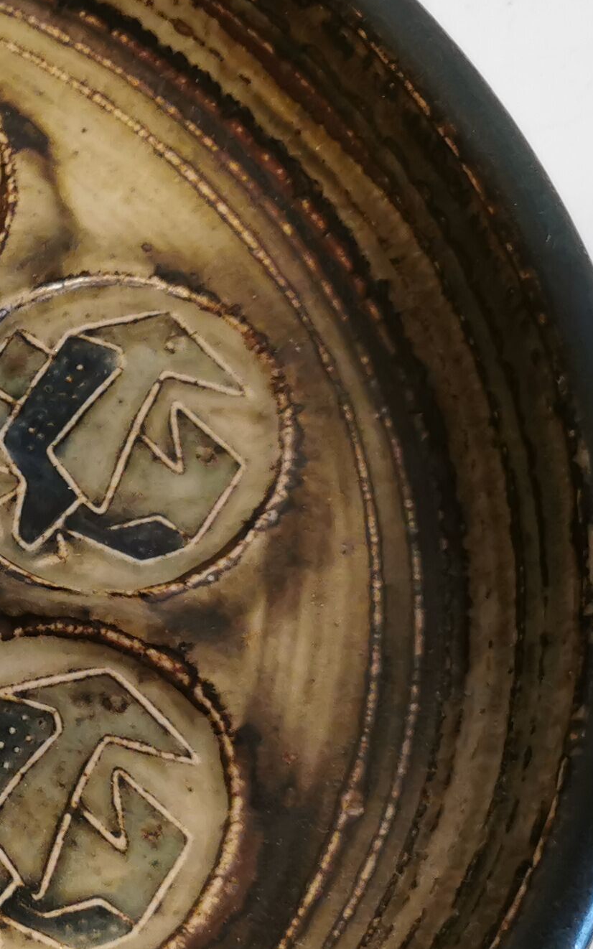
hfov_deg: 15.3
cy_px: 584
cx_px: -287
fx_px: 2043
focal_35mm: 79
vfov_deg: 26.1
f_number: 1.6
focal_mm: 5.56
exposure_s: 1/100
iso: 125
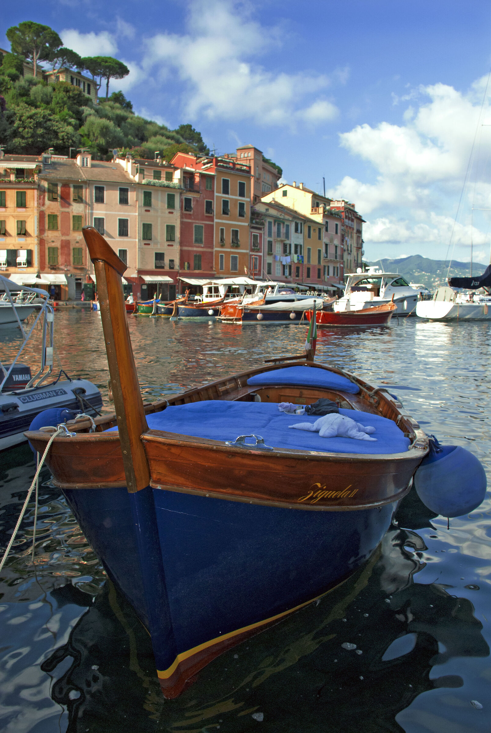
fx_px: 551
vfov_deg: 67.3
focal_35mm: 27
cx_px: 246
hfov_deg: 48.1
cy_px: 366
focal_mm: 18
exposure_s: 1/80
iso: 250
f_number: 7.1
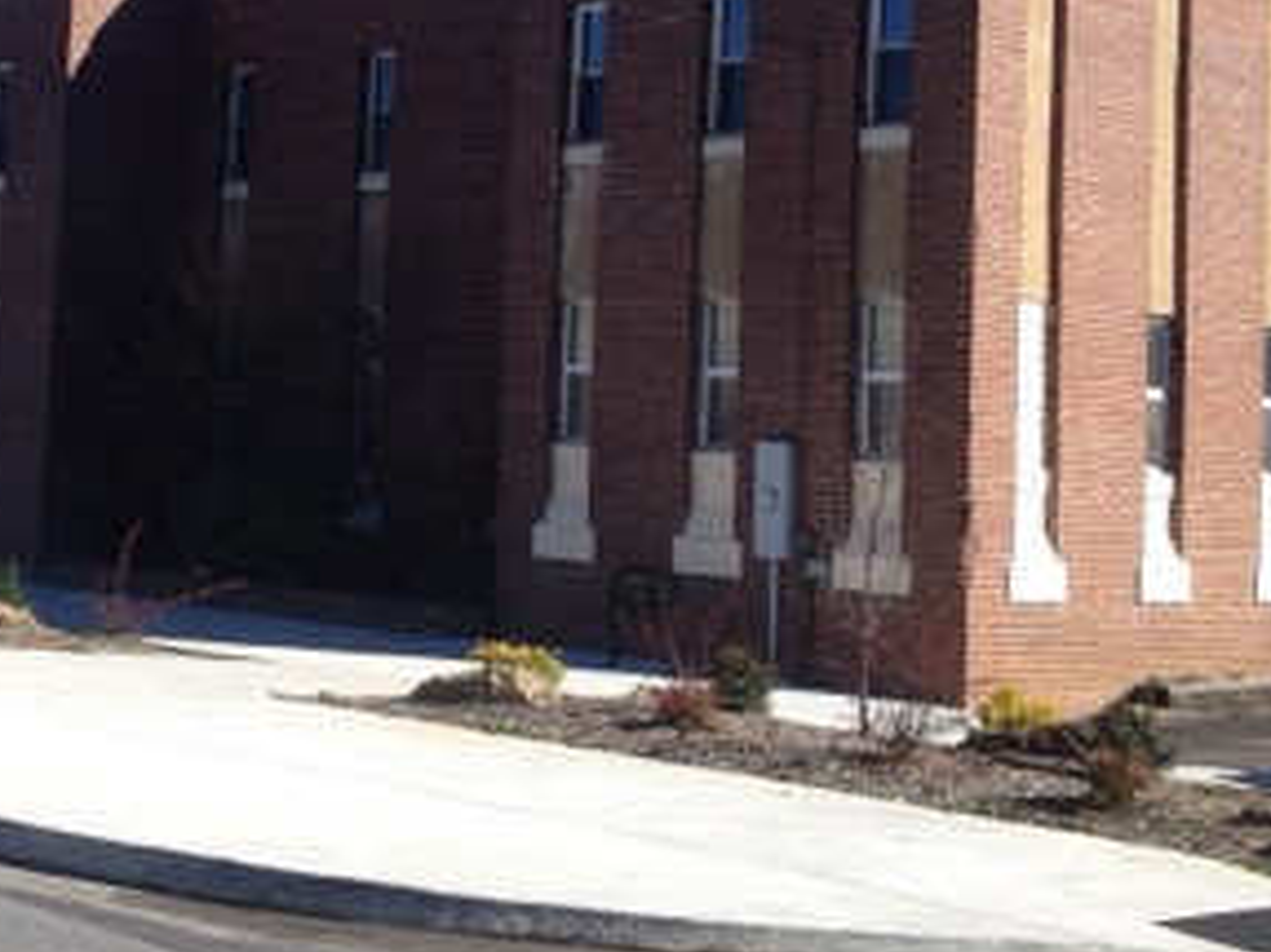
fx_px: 2863
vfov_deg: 18.7
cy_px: 164
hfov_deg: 24.6
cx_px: 248
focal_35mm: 78
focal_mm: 4.28
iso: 50
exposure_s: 1/1346
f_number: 2.4
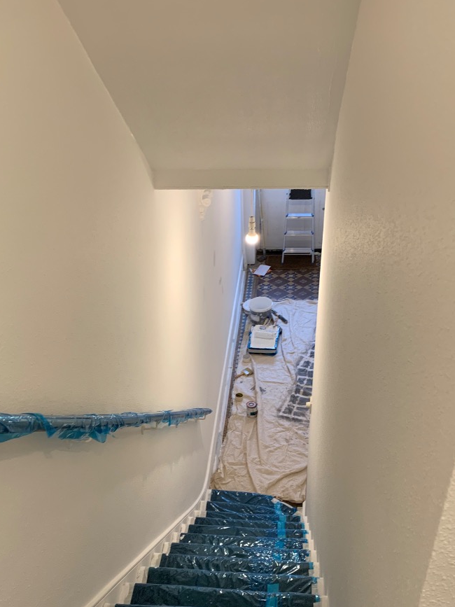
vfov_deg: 50.6
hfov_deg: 39.6
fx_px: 631
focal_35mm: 36
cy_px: 394
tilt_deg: -38.5
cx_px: 206
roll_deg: +4.4
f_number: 1.8
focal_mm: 4.25
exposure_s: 1/50
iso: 100
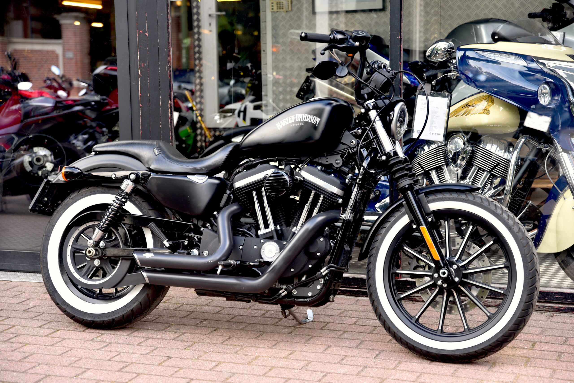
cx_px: 287
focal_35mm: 70
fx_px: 1116
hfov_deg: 28.8
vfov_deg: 19.5
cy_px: 192
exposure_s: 1/60
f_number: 3.5
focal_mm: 70
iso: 100
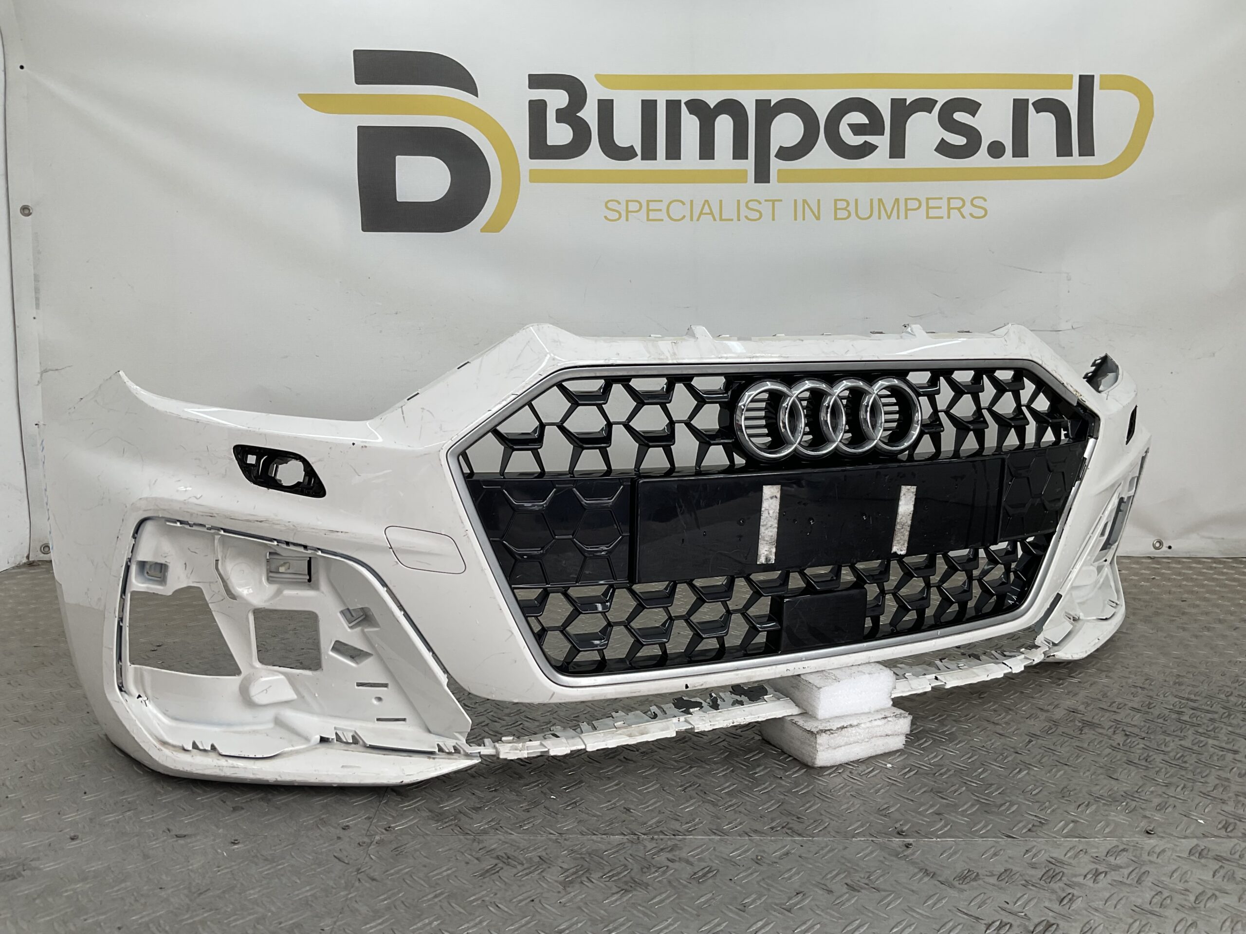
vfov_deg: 48.2
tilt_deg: -9.2
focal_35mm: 29
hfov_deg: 61.7
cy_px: 467
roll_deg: -0.5
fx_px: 1044
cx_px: 623
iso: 16
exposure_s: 1/195
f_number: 1.8
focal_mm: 3
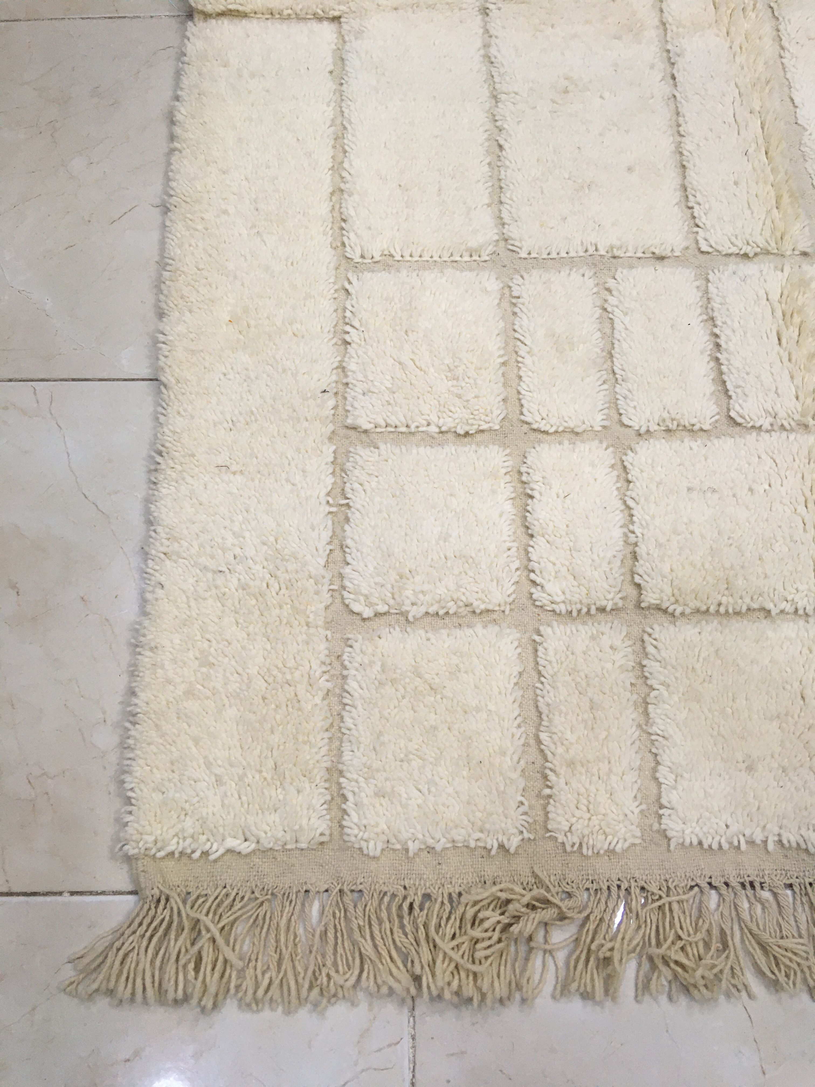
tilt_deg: -70.1
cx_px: 408
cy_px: 544
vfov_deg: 61.7
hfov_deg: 48.2
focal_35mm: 29
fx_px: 910
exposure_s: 1/30
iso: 64
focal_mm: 4.15
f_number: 2.2
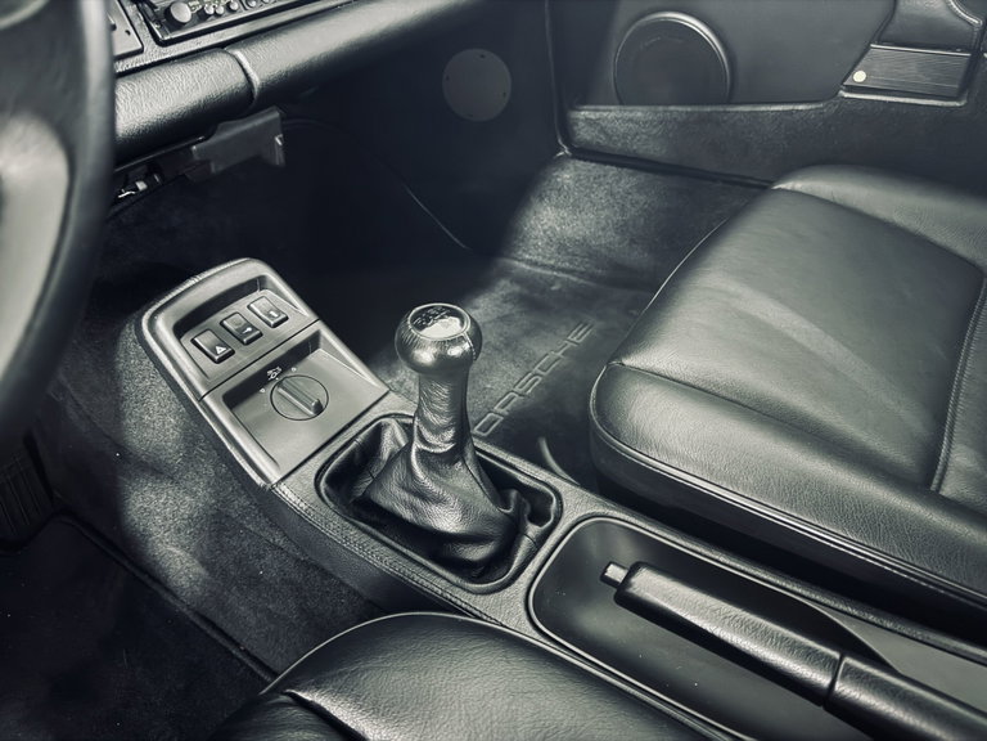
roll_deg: +5.2
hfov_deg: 71.6
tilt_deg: -38.0
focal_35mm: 24
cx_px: 494
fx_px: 684
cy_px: 370
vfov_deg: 56.8
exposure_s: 1/9
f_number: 1.78
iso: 1250
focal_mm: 6.76
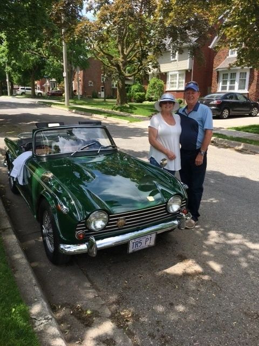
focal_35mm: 29
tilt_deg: -13.9
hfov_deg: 48.2
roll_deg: -0.1
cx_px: 130
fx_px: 289
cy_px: 173
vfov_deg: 61.7
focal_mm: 4.15
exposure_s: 1/725
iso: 25
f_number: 2.2
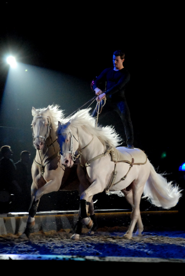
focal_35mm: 105
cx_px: 92
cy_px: 138
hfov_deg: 13.1
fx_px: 806
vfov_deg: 19.4
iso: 1600
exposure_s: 1/160
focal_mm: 70
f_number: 5.3
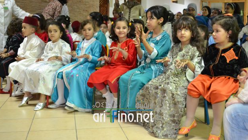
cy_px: 56
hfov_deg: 44.1
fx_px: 306
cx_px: 124
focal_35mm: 47
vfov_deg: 25.6
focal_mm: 29
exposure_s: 1/60
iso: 2800
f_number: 4.5
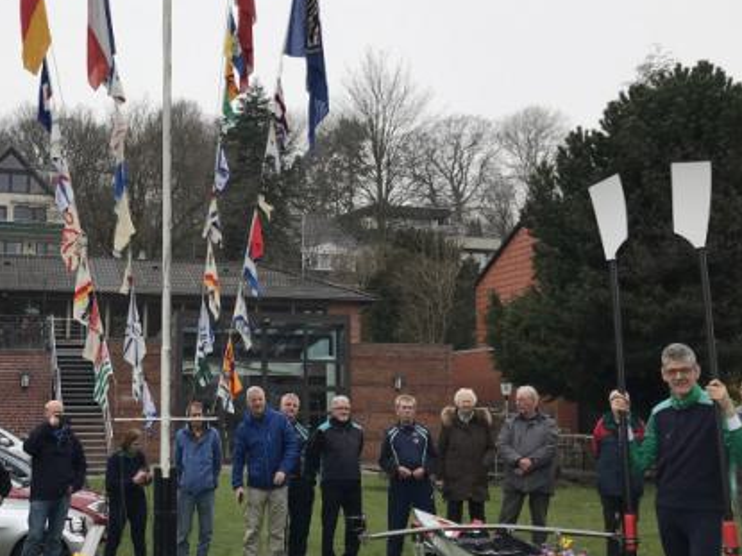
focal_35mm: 54
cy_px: 279
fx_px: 1157
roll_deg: -0.2
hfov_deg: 35.0
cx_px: 215
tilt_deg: +7.1
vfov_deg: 27.0
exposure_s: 1/997
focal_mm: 3.99
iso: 20
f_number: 1.8
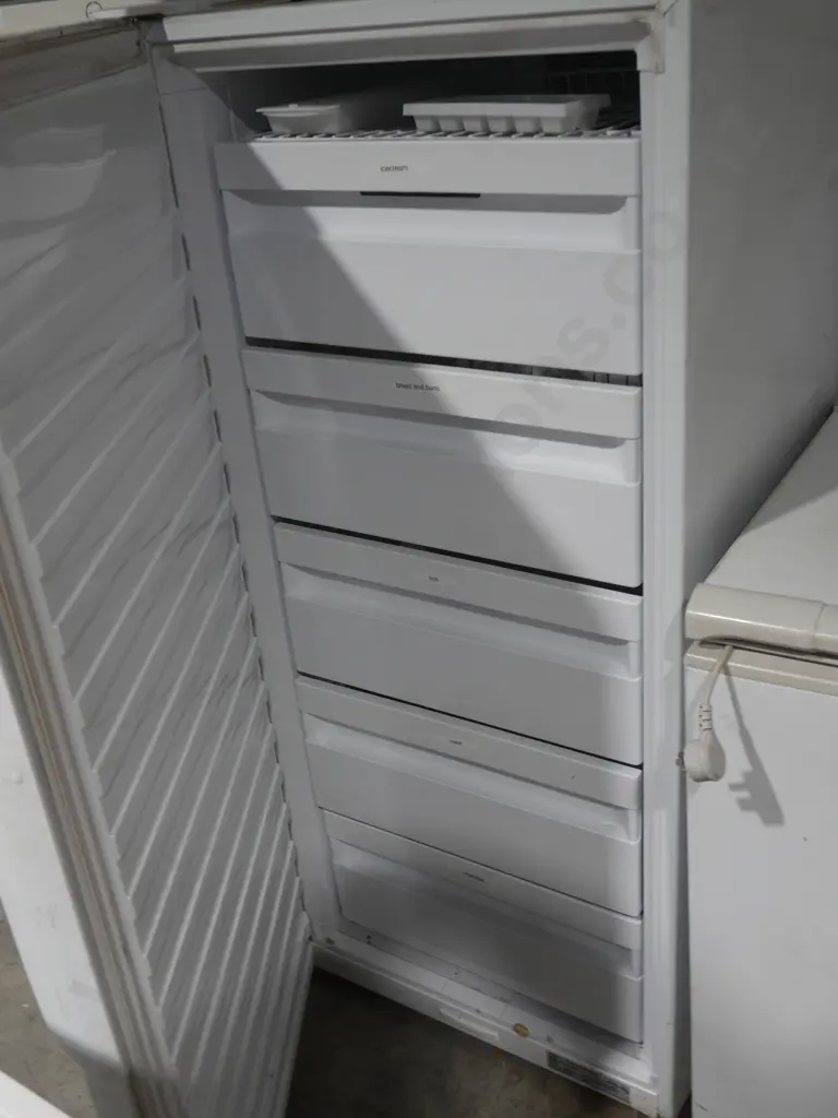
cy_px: 559
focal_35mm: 36
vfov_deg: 51.4
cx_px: 419
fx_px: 1162
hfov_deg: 39.7
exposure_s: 1/60
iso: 250
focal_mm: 18
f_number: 4
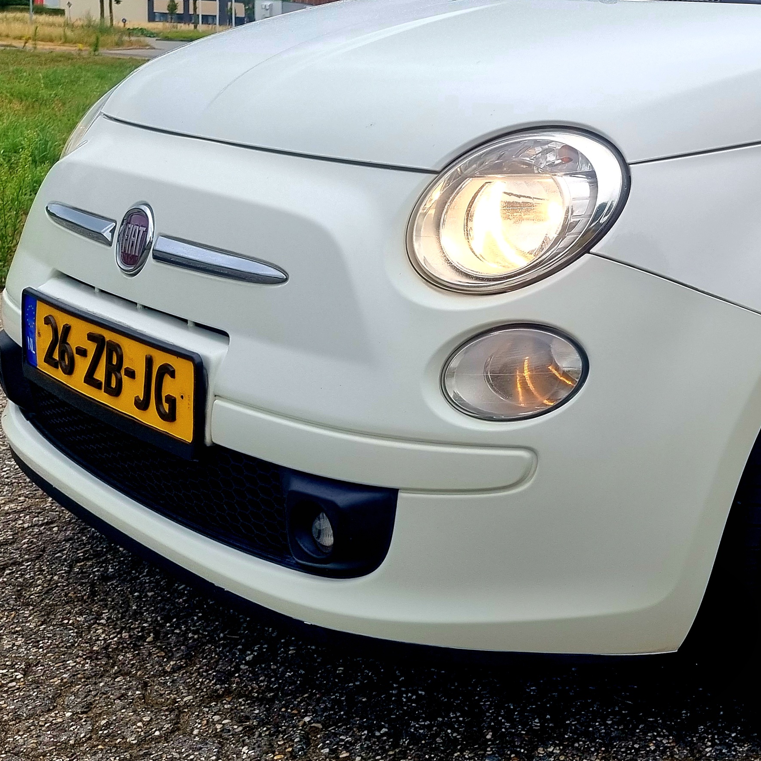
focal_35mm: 50
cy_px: 213
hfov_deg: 31.6
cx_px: 751
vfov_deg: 33.5
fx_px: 1244
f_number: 1.8
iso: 50
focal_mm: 5.4
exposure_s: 1/1667
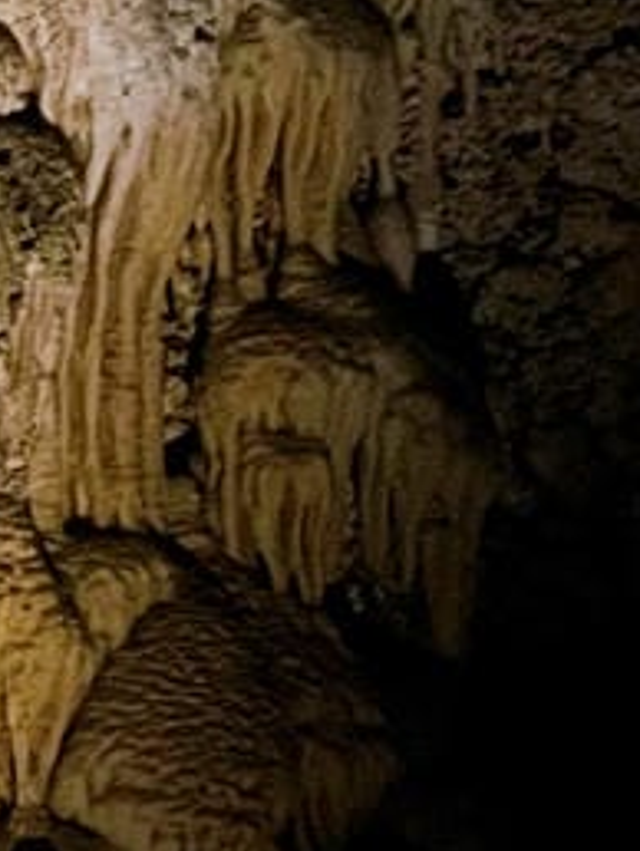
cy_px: -274
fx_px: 3962
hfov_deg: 7.9
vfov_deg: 11.9
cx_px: -1336
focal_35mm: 161
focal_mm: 5.7
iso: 800
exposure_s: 1/30
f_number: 1.5
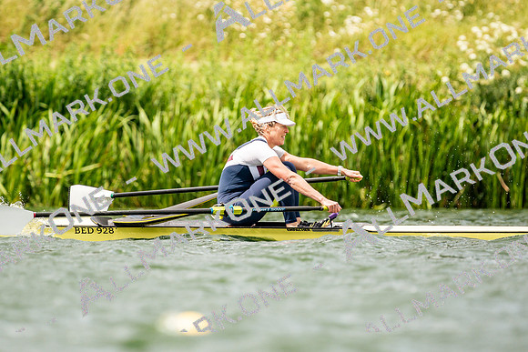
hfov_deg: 2.3
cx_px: 264
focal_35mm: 900
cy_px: 176
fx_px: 13202
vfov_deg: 1.5
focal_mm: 600
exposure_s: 1/2000
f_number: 6.3
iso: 400
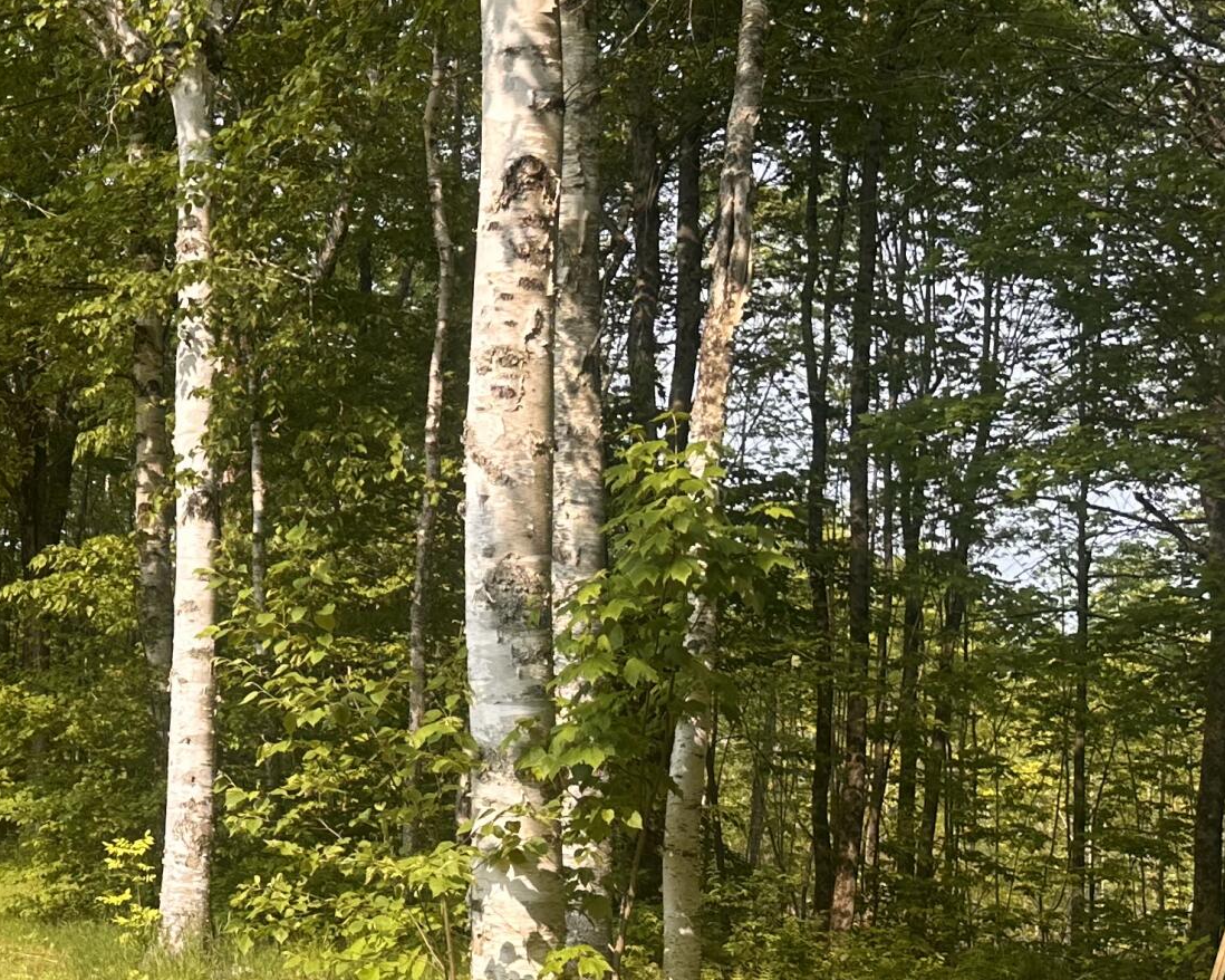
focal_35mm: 64
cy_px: 503
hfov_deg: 27.2
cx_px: -116
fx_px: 2320
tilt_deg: +6.1
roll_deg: -3.4
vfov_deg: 23.8
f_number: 1.78
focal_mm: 6.86
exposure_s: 1/980
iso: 80
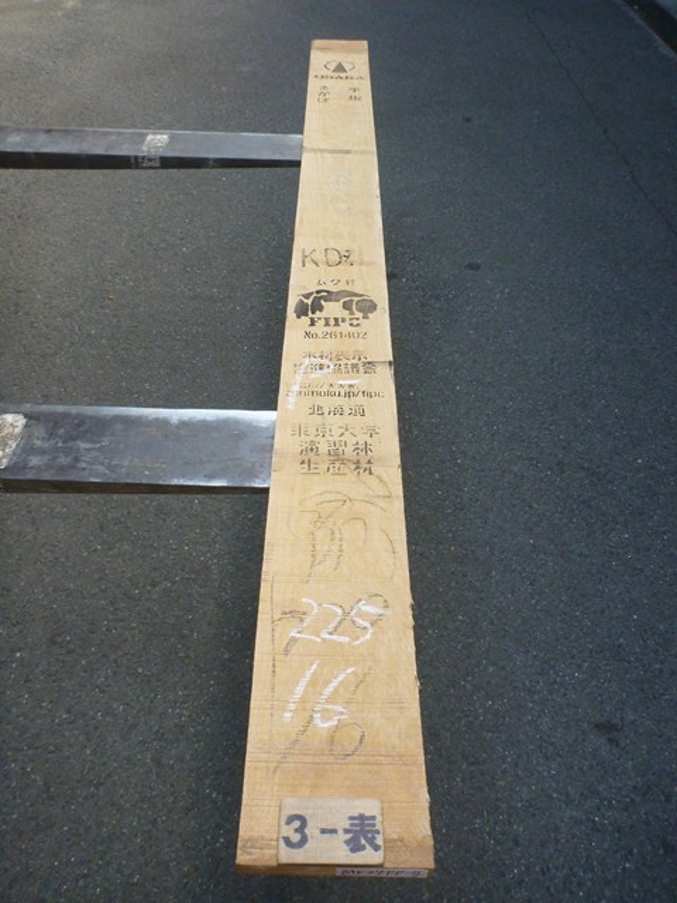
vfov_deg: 63.4
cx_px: 338
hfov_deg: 49.7
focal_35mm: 28
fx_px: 730
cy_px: 452
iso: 400
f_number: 3.3
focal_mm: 4.9
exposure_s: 1/250
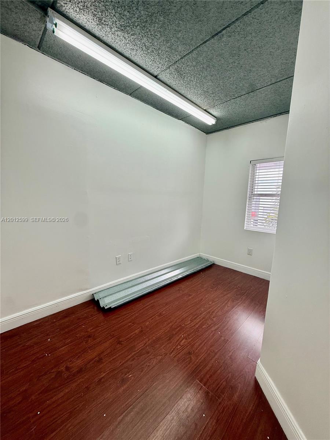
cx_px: 165
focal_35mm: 14
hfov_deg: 85.7
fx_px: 178
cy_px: 220
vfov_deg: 102.1
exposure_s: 1/120
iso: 80
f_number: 2.2
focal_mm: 2.22
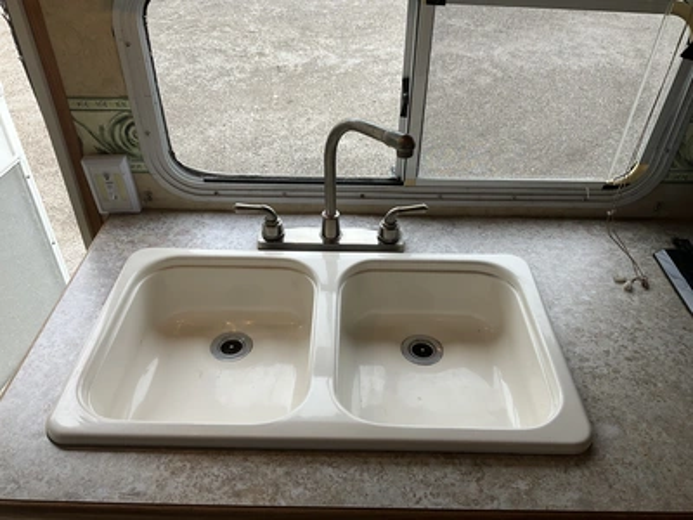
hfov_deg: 61.7
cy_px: 260
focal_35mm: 29
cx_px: 346
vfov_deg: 48.2
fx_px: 581
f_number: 1.8
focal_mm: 3
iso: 20
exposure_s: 1/192
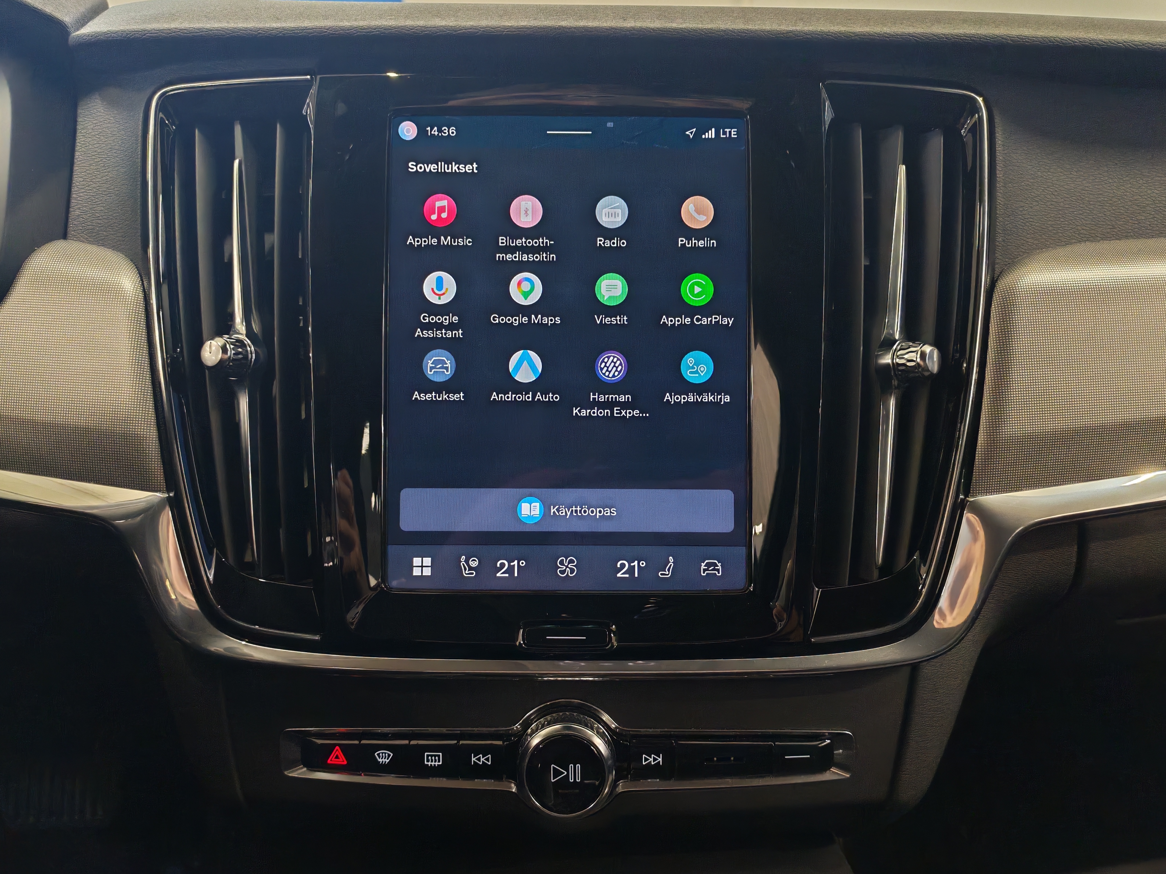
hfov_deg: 60.0
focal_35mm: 30
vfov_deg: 46.8
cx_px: 583
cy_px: 437
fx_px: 1011
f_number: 1.9
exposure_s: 1/100
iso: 1378
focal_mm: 6.12
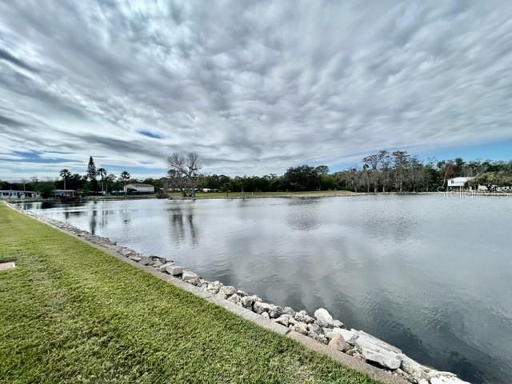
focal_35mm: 13
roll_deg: +0.9
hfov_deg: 106.2
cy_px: 192
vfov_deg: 89.9
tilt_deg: -1.4
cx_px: 256
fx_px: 192
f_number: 1.8
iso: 32
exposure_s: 1/3311
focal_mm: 1.57
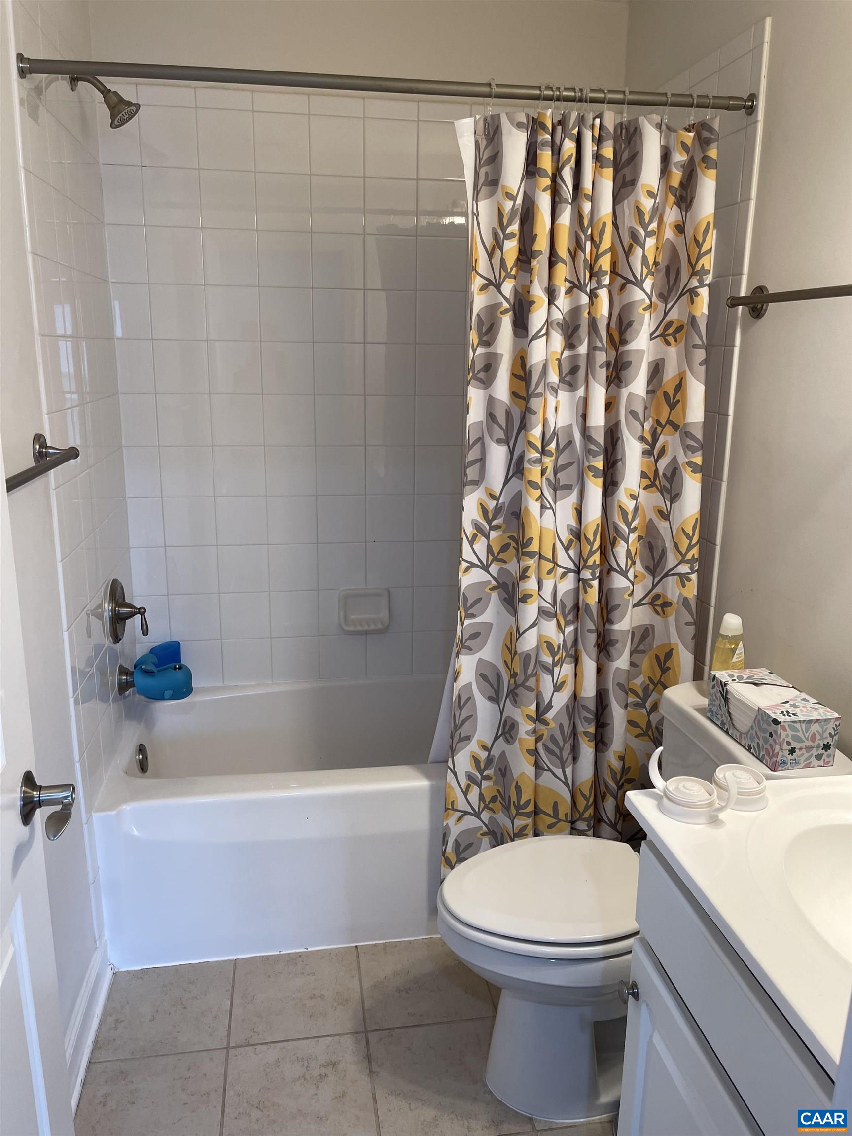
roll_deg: -1.4
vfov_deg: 67.3
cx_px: 426
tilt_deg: -11.9
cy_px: 568
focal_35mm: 26
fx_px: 853
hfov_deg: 53.1
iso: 80
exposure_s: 1/60
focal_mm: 5.1
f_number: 1.6
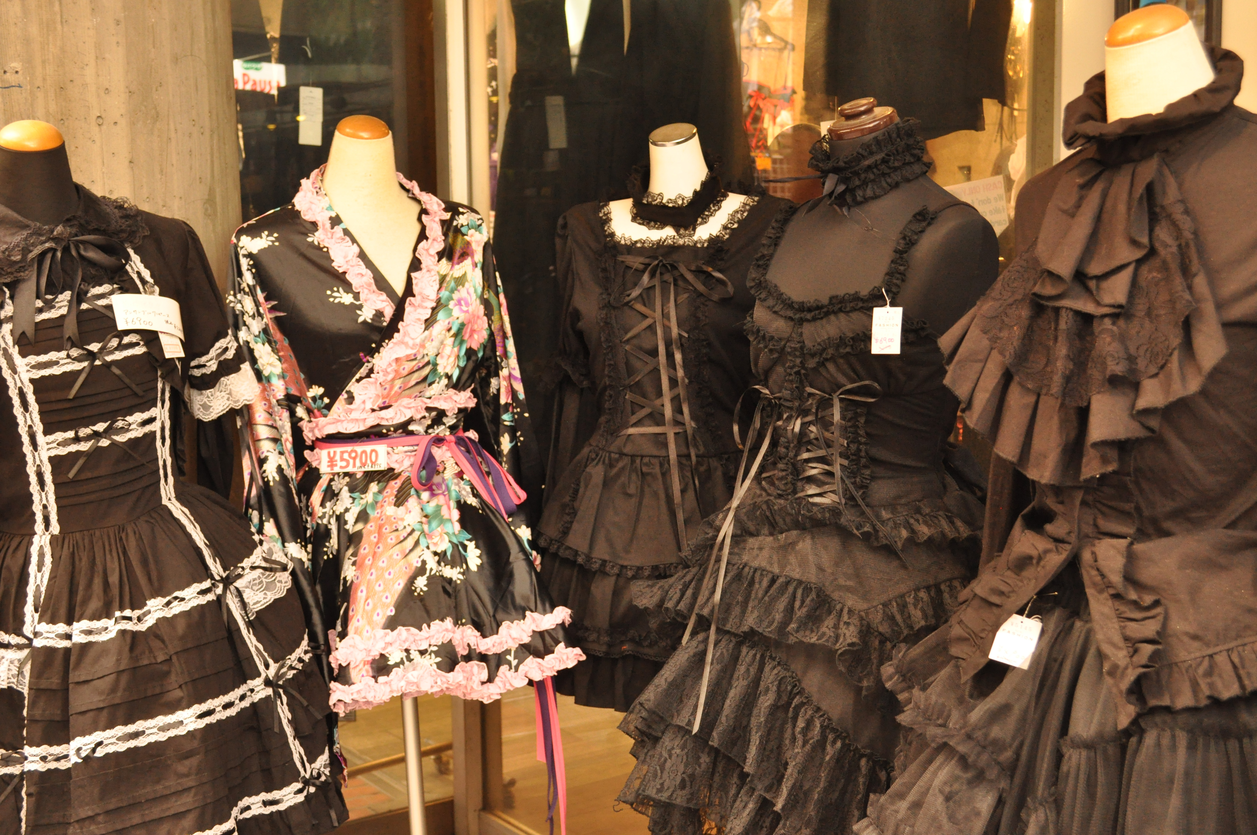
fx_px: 1674
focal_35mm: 48
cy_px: 418
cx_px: 628
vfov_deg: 28.0
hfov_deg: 41.2
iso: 1250
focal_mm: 32
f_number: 7.1
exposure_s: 1/30
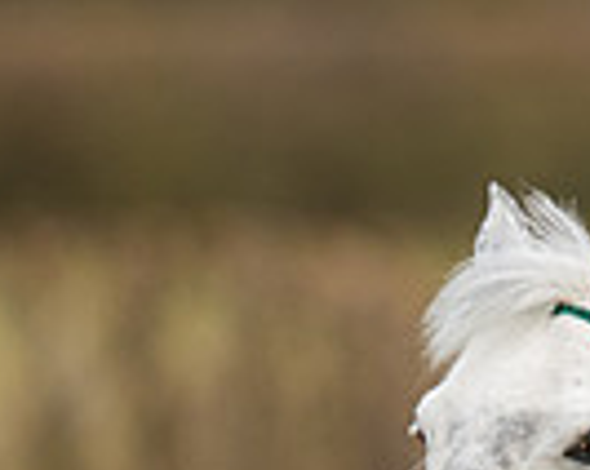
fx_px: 33216
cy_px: 638
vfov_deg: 0.8
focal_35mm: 1905
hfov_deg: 1.0
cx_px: 784
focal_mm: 400
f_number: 4
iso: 400
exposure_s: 1/1600
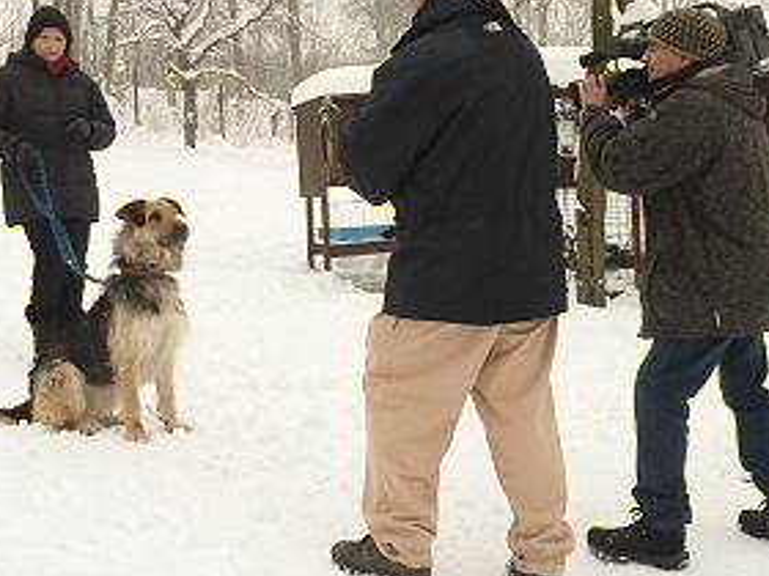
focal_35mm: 50
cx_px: 439
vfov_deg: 29.0
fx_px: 1111
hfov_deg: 38.1
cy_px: 206
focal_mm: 4.1
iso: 80
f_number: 4
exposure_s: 1/250
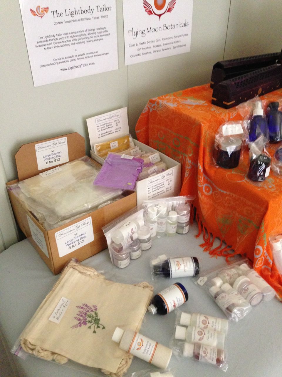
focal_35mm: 33
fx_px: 358
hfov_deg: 42.9
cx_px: 141
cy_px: 188
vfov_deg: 55.4
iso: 400
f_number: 2.4
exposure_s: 1/20
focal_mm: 4.13
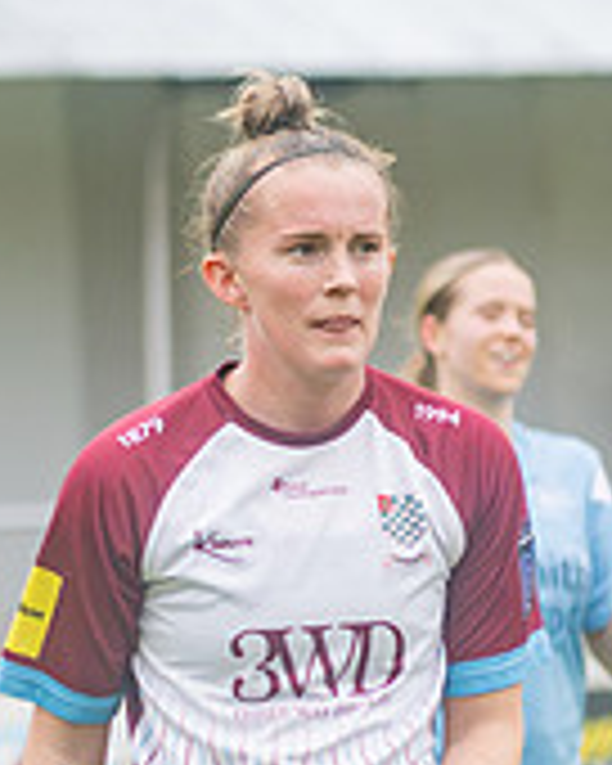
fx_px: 18928
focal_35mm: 836
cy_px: 981
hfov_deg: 1.9
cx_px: -326
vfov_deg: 2.3
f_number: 2.8
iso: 560
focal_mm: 120
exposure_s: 1/1600
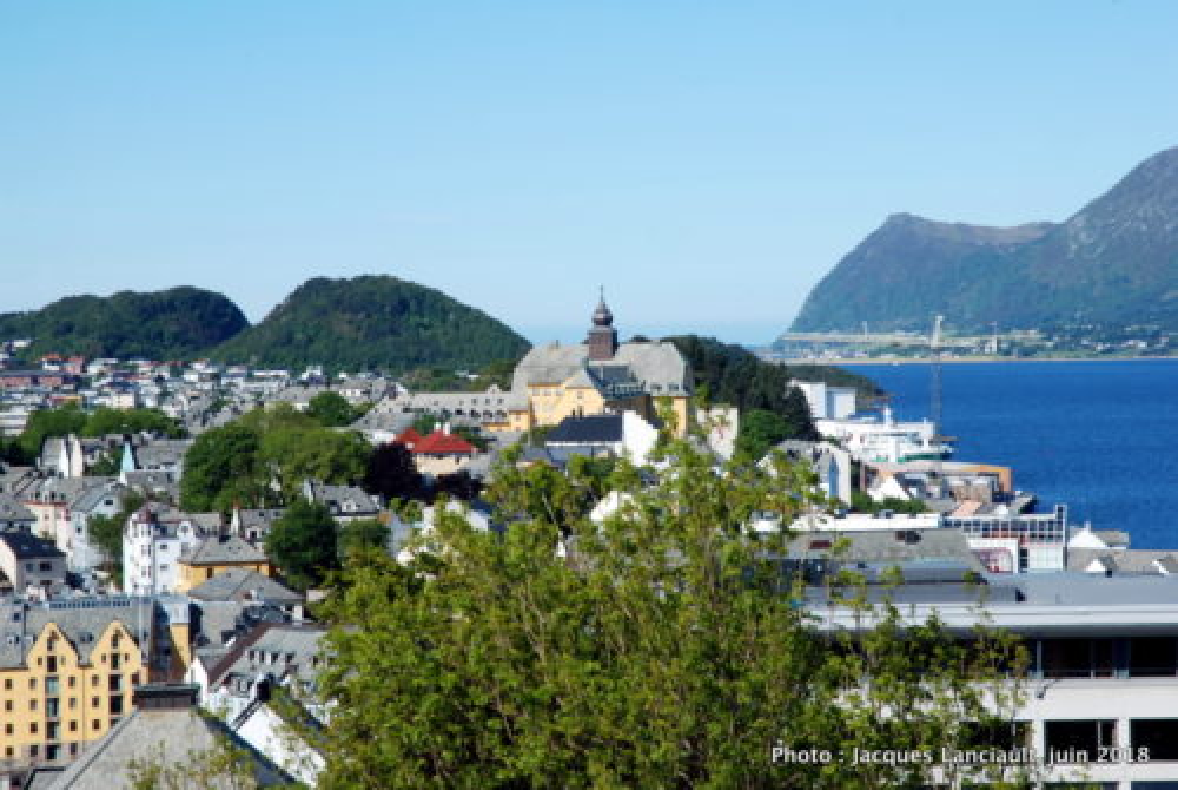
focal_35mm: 105
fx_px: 3441
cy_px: 395
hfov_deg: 19.4
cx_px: 589
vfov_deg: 13.1
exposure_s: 1/60
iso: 100
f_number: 16
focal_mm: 70
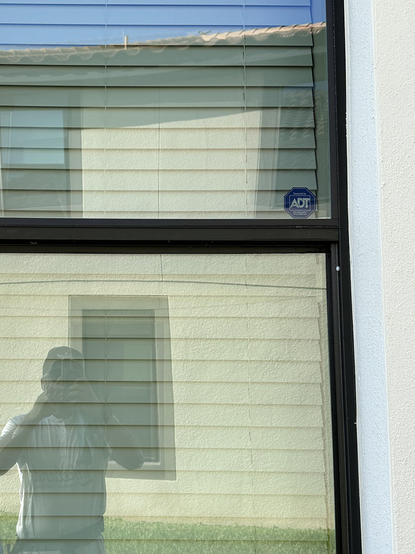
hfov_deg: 33.4
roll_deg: -0.9
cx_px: 85
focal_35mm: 42
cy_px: 304
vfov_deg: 44.7
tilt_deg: +6.1
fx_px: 671
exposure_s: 1/1357
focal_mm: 6.86
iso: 80
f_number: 1.78
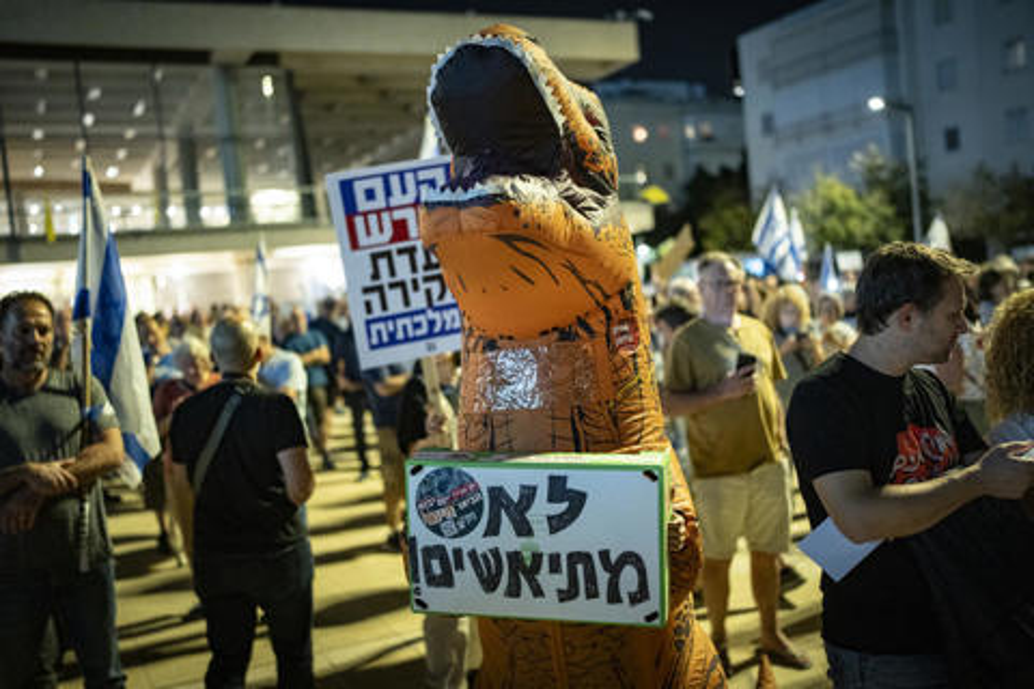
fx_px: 1005
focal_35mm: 35
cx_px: 517
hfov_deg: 54.4
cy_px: 344
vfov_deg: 37.9
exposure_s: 1/200
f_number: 1.4
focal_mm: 35
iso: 3200
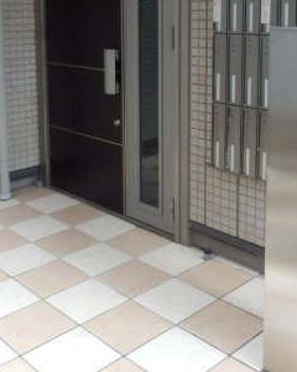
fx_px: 549
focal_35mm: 50
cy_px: 77
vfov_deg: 36.1
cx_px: 152
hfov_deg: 30.3
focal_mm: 4.2
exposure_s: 1/30
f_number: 3
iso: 160
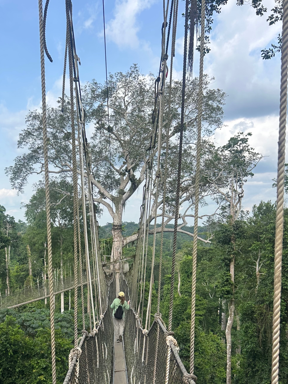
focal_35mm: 40
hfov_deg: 35.6
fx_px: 444
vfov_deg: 45.7
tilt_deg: -8.8
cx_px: 97
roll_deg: -1.1
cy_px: 270
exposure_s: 1/1869
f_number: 1.5
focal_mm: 5.7
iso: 50
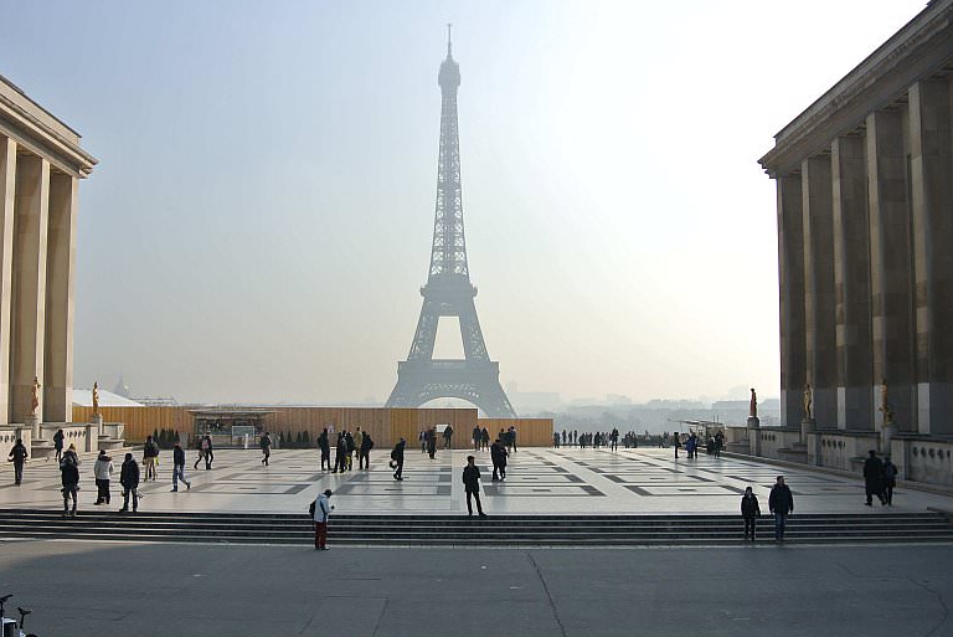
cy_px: 349
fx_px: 901
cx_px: 433
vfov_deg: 38.9
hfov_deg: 55.7
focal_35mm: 34
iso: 100
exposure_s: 1/1250
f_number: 4.5
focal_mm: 11
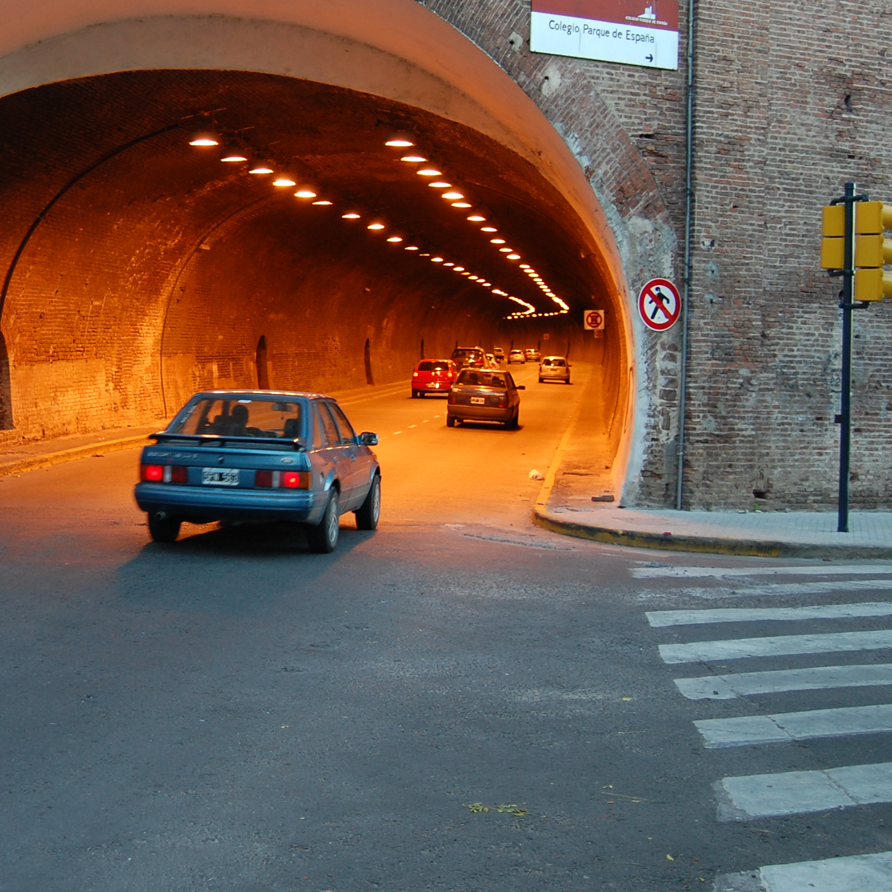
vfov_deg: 30.9
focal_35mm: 55
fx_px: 1603
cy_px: 322
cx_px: 208
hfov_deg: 30.5
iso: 400
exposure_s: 1/60
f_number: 4
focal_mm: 22
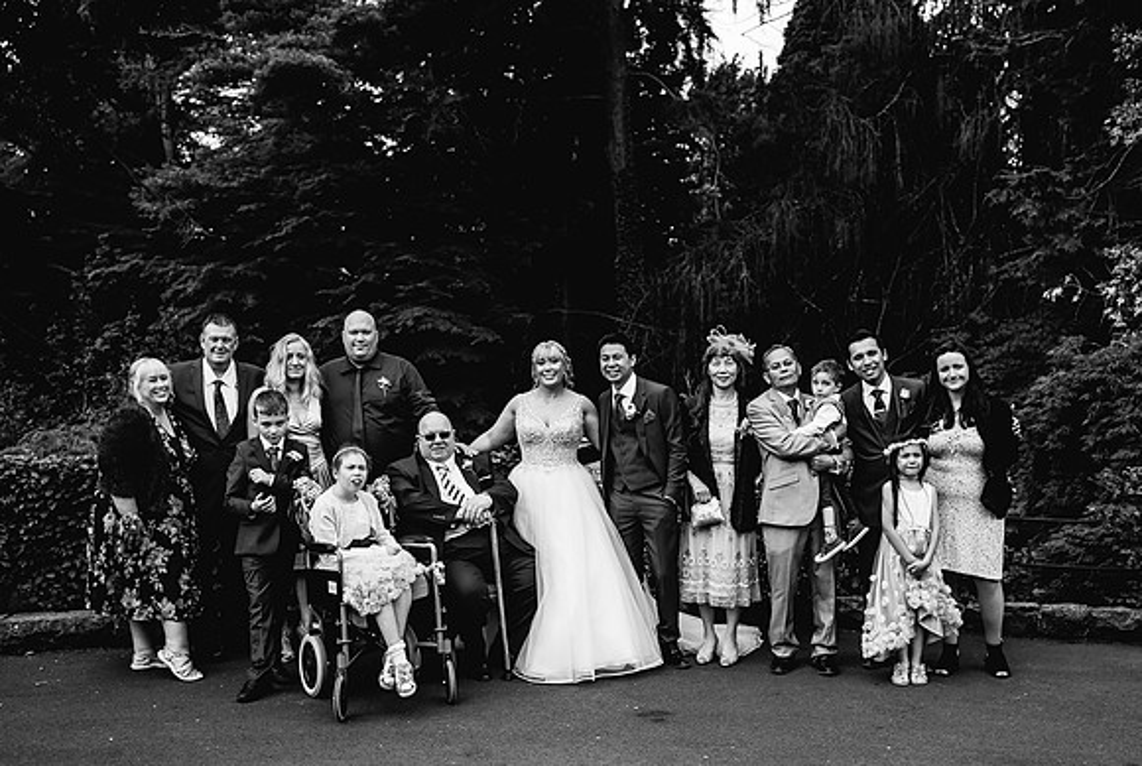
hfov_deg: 49.7
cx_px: 631
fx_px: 1229
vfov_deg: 34.6
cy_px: 418
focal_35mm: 39
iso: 200
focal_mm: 35
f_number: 4
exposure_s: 1/500
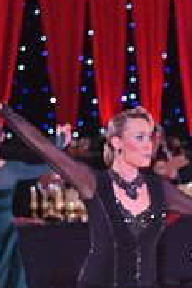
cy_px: 404
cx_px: 302
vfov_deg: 8.7
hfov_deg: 5.8
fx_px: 1864
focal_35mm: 233
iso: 3200
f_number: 5
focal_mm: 70
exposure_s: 1/320
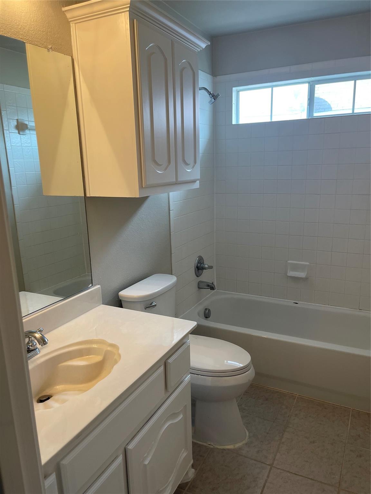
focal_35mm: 25
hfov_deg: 54.9
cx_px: 186
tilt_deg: -13.5
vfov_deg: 69.4
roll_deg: +2.2
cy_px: 247
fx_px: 357
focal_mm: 5.1
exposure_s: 1/120
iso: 100
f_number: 1.6
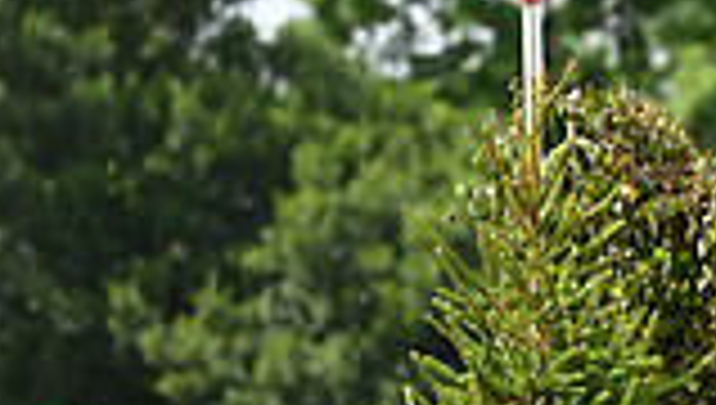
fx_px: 13424
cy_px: 187
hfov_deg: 3.0
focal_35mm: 706
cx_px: 1270
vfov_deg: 1.7
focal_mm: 185
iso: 320
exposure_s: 1/1250
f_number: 4.5
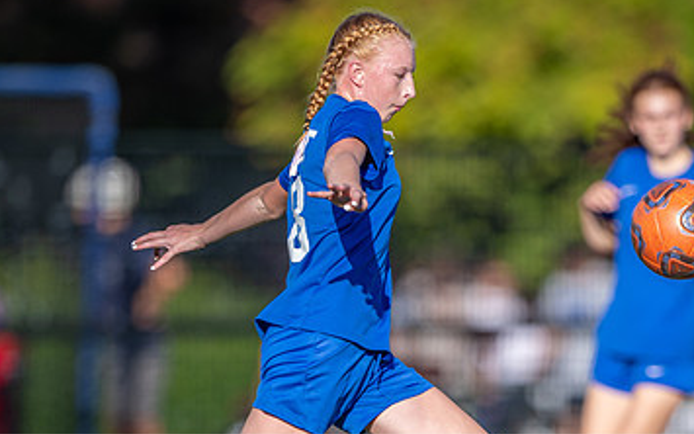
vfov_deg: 1.7
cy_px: 403
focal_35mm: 794
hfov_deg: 2.6
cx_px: 380
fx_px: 15020
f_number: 3.2
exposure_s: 1/1000
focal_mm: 400
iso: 80
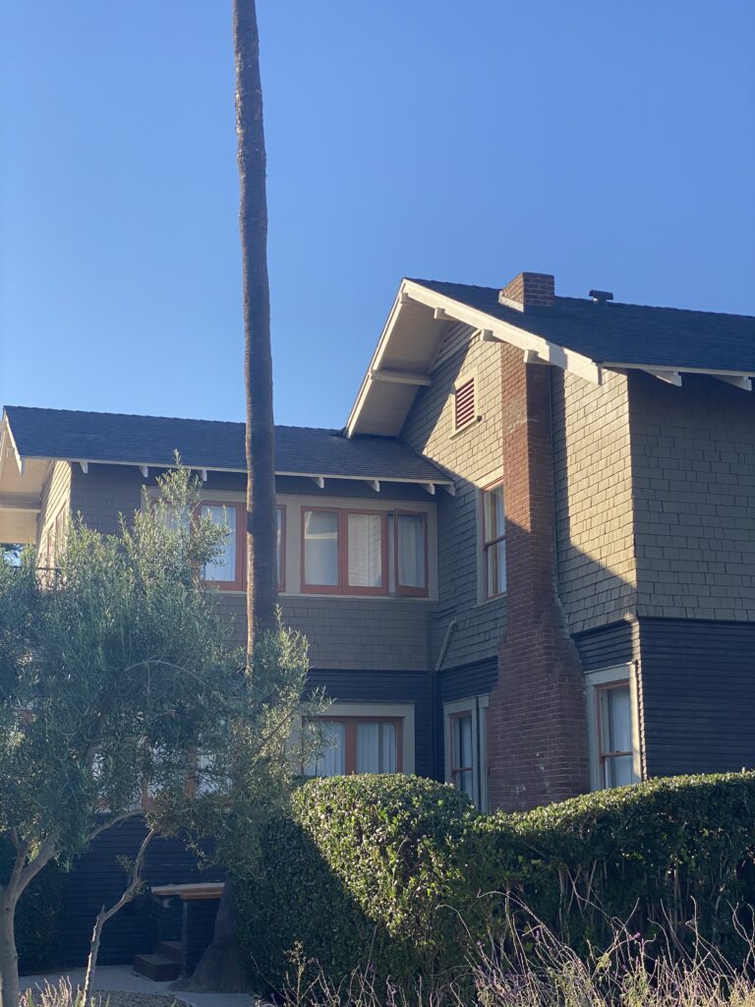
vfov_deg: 36.8
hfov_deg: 28.0
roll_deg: -0.7
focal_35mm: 52
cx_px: 378
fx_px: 1512
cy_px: 504
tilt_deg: +13.7
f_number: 2
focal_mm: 6
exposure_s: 1/888
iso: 20
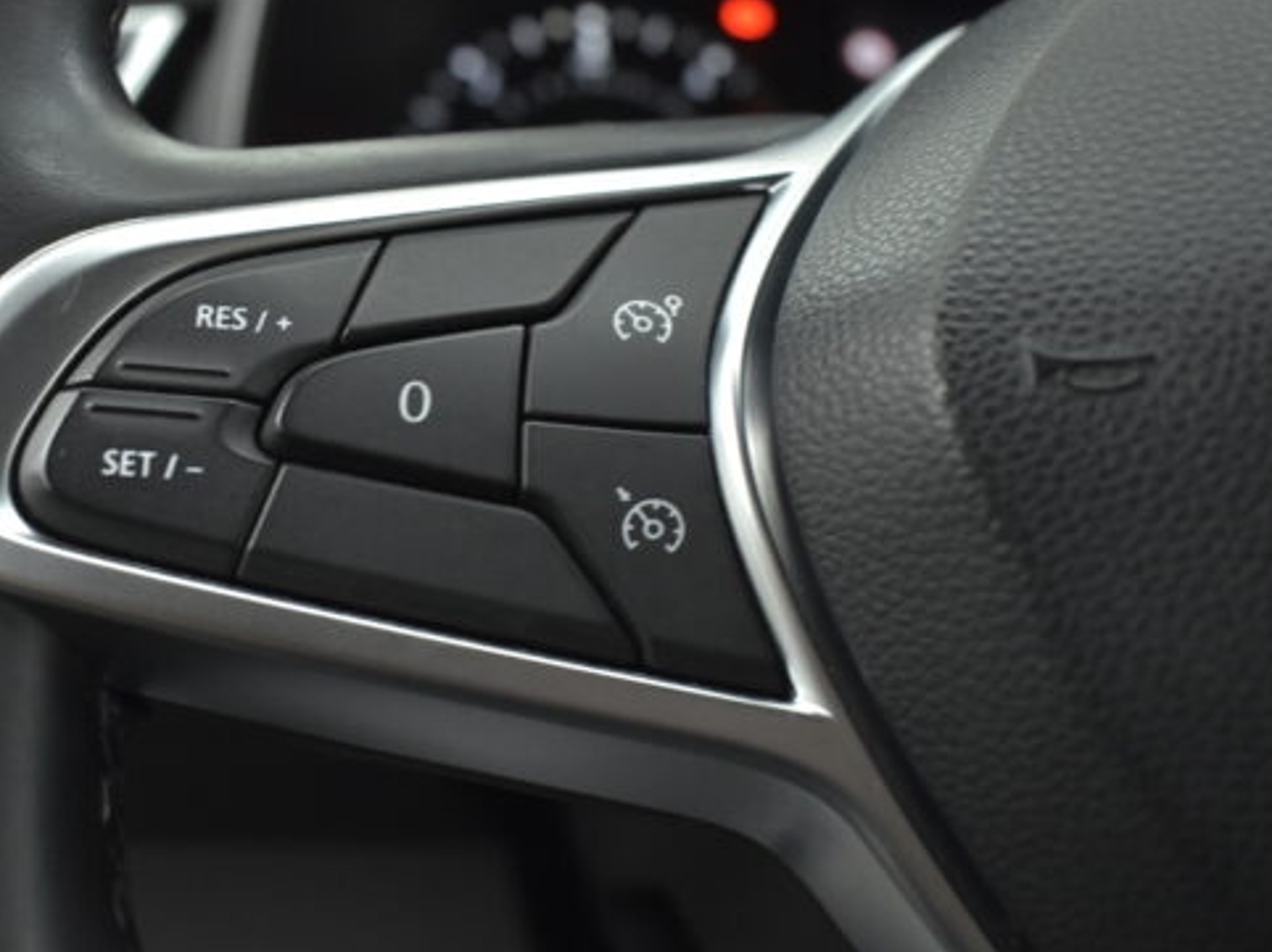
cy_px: 492
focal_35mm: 46
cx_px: 420
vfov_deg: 31.5
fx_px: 1689
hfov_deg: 40.7
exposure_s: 1/80
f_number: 3.5
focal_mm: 20
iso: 1600
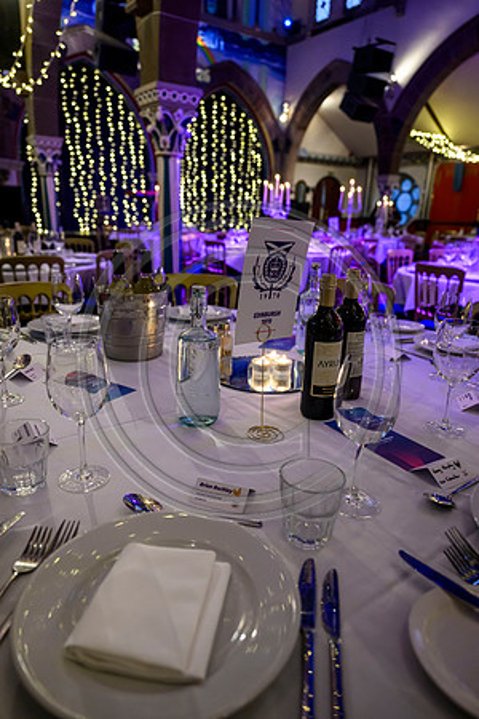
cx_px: 240
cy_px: 360
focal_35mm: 24
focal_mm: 24
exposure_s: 1/125
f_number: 3.2
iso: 3200
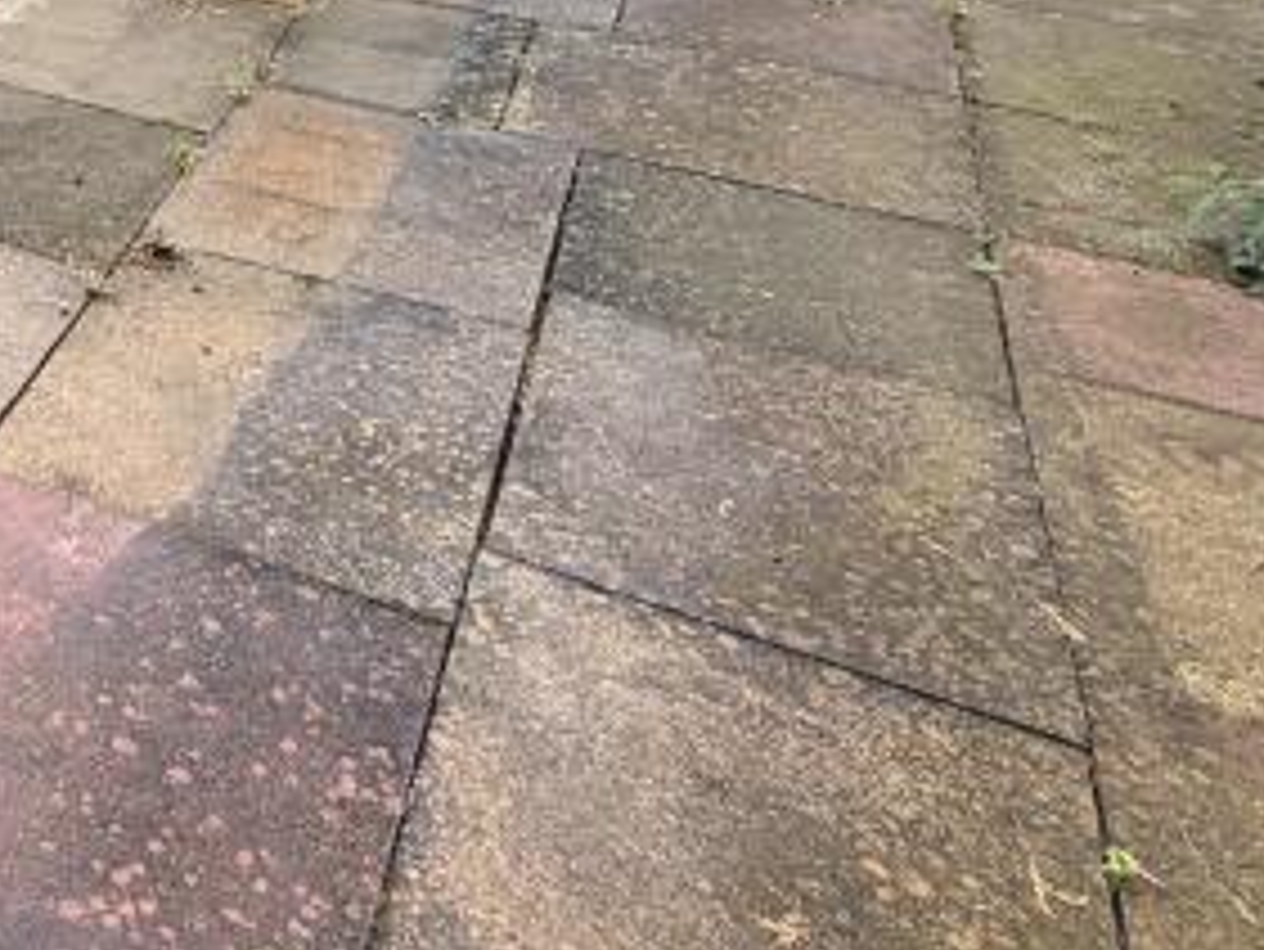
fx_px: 1863
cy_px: -374
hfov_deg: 30.4
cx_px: -342
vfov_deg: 24.0
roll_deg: +0.0
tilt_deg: -10.4
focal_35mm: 51
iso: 50
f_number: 2.2
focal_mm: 2.22
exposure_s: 1/502
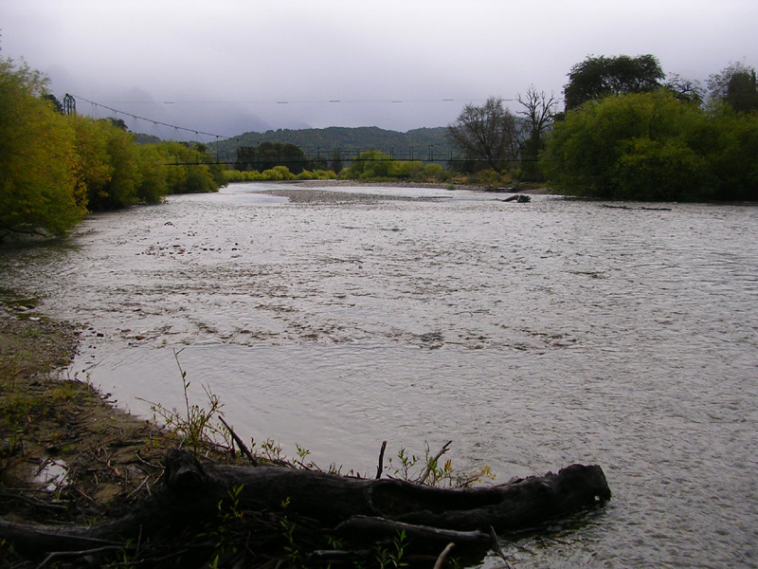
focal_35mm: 38
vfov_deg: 37.7
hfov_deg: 49.0
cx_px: 379
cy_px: 284
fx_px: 832
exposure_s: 1/140
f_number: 2.8
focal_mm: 5.8
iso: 50
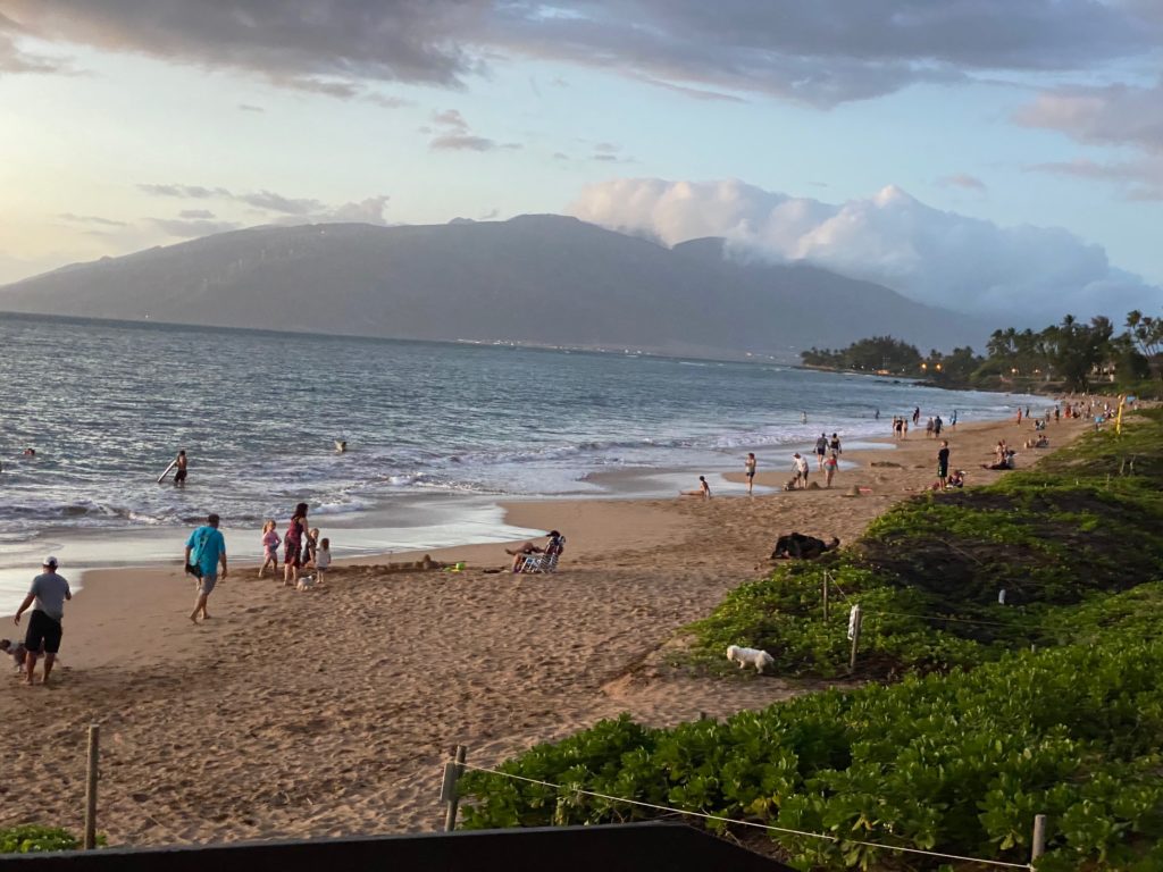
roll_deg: -3.7
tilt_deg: -2.9
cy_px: 436
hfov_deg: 36.8
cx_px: 582
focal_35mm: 52
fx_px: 1747
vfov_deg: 28.0
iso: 640
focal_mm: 6
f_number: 2
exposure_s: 1/30
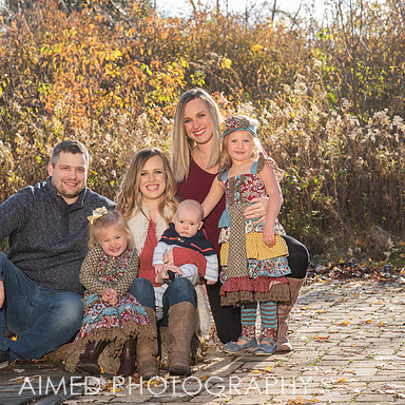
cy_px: 202
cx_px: 167
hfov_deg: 16.0
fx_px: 1443
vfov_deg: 16.0
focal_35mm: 109
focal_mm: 85
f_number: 7.1
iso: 250
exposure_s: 1/200
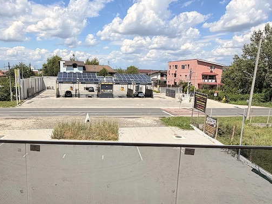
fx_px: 220
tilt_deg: -11.9
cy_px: 116
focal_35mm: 28
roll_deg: -1.3
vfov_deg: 49.6
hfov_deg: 62.9
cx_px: 110
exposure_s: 1/1167
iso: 20
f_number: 2.2
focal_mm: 2.22
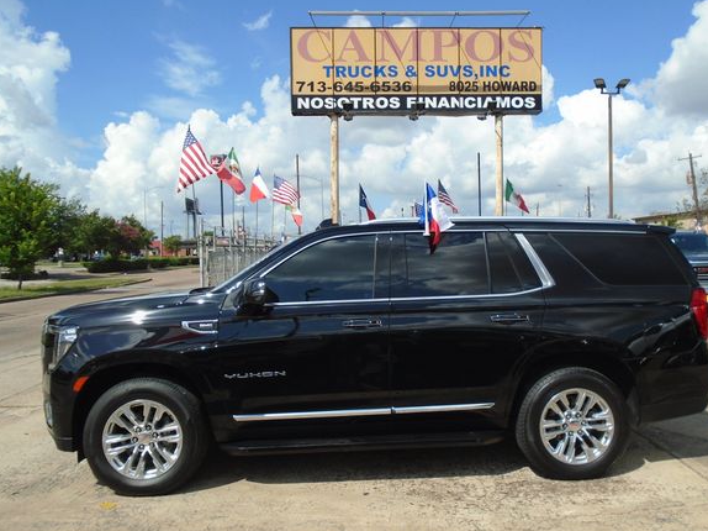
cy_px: 266
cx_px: 386
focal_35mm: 29
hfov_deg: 61.6
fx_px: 593
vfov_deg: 48.2
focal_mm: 4.6
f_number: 8
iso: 100
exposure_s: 1/250
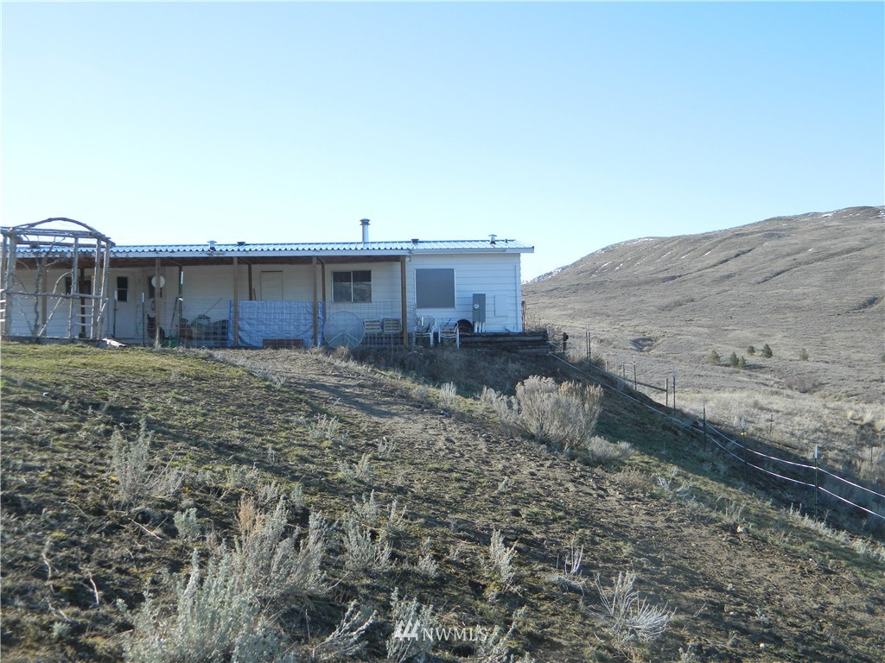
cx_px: 442
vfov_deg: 35.1
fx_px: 1048
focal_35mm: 41
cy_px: 332
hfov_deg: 45.8
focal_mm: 7.3
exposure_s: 1/400
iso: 80
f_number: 3.5
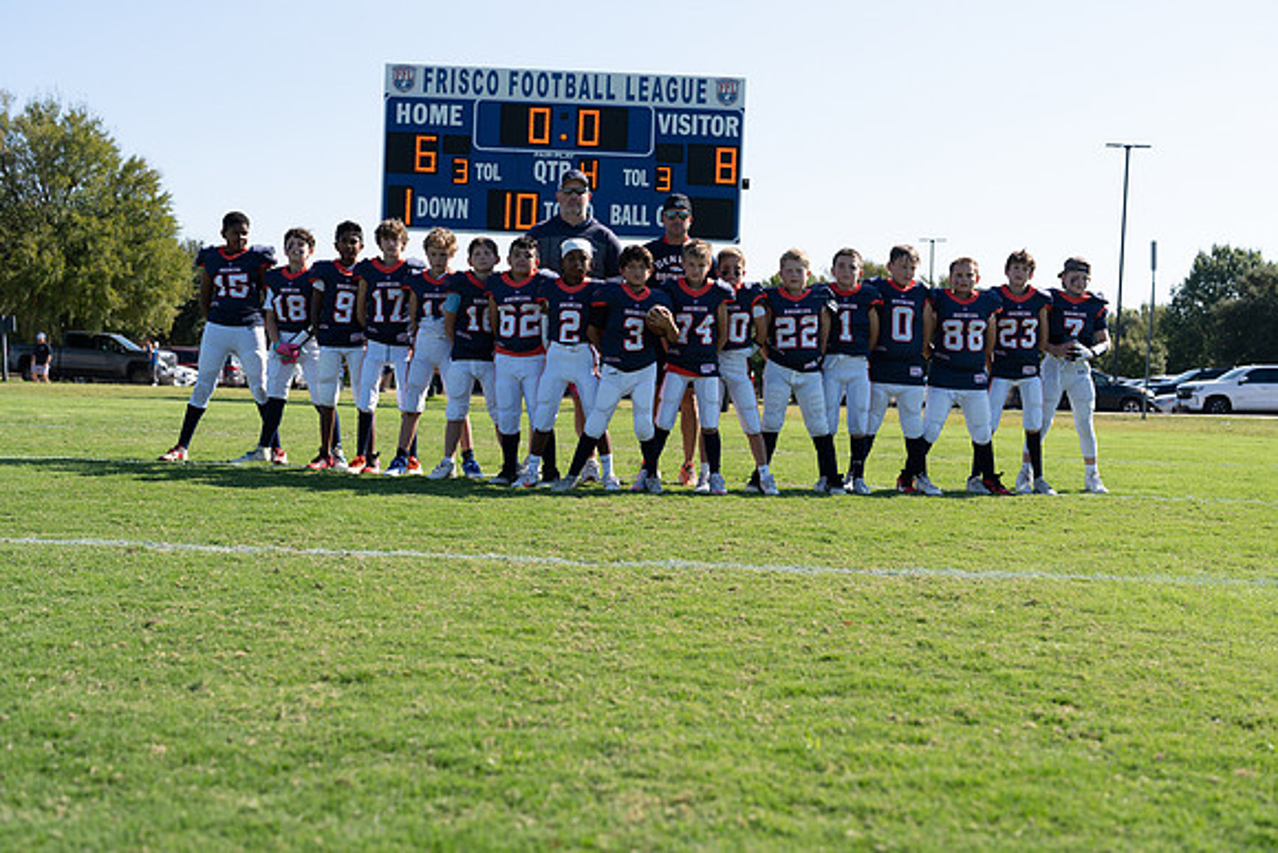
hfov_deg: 39.6
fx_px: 1775
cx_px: 639
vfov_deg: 27.0
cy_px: 426
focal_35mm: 50
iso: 100
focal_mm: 50
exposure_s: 1/800
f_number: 3.5
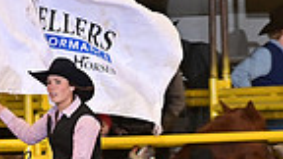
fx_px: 6318
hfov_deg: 2.6
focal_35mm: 842
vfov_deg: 1.4
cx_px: 61
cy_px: 293
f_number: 3.2
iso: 1600
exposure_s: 1/250
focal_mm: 200
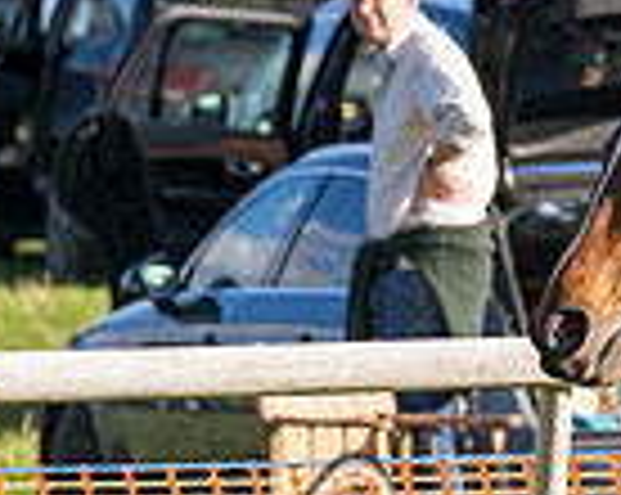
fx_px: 16628
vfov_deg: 1.7
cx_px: 1055
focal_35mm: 906
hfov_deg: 2.1
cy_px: 427
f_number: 4
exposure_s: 1/1600
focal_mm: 115
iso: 400
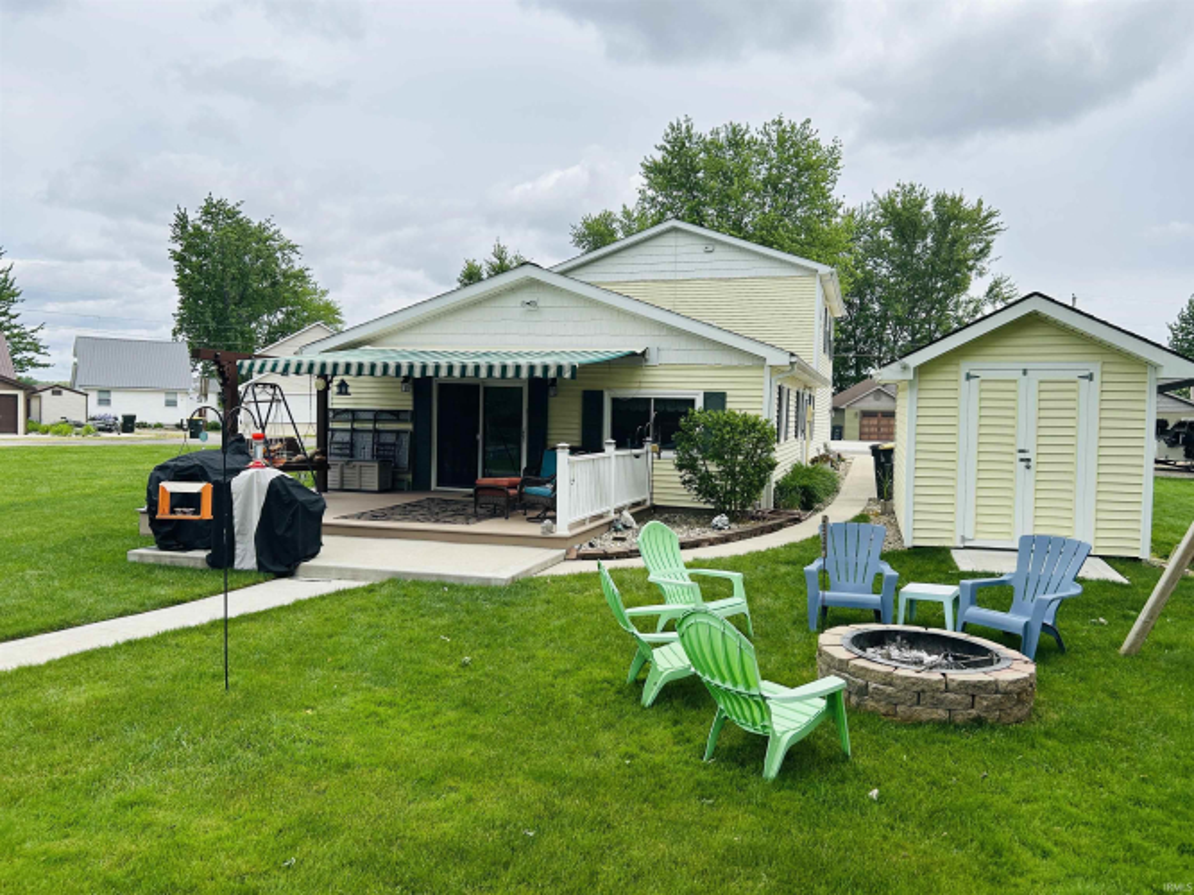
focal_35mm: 26
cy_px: 448
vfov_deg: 53.0
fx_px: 897
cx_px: 597
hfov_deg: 67.3
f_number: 1.5
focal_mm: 5.7
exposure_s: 1/3831
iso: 50
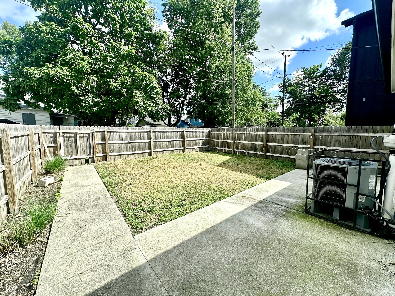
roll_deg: +0.6
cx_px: 198
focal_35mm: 14
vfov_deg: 85.7
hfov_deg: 102.1
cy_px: 148
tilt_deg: -5.9
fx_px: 160
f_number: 2.2
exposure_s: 1/1247
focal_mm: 2.22
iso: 40
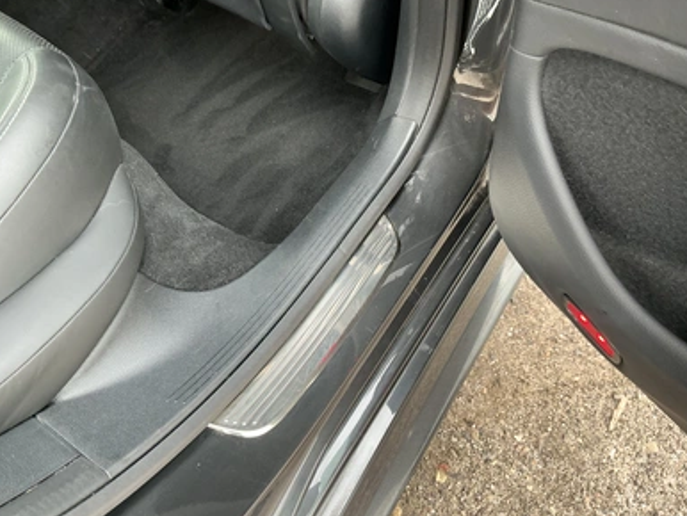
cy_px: 262
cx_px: 344
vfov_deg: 48.3
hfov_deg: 61.6
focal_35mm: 29
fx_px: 576
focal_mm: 3
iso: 64
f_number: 1.8
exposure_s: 1/117
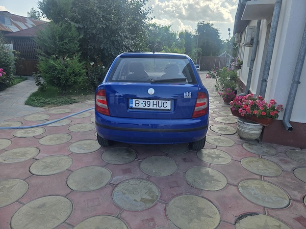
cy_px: 114
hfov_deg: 73.9
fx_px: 203
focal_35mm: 23
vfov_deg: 58.9
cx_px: 153
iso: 80
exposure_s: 1/3309
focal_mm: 6.3
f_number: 1.7
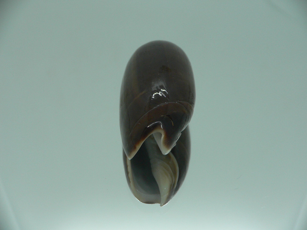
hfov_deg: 52.6
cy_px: 115
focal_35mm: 35
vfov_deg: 40.7
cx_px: 154
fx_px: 310
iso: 80
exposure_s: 1/60
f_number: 2.8
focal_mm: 4.6
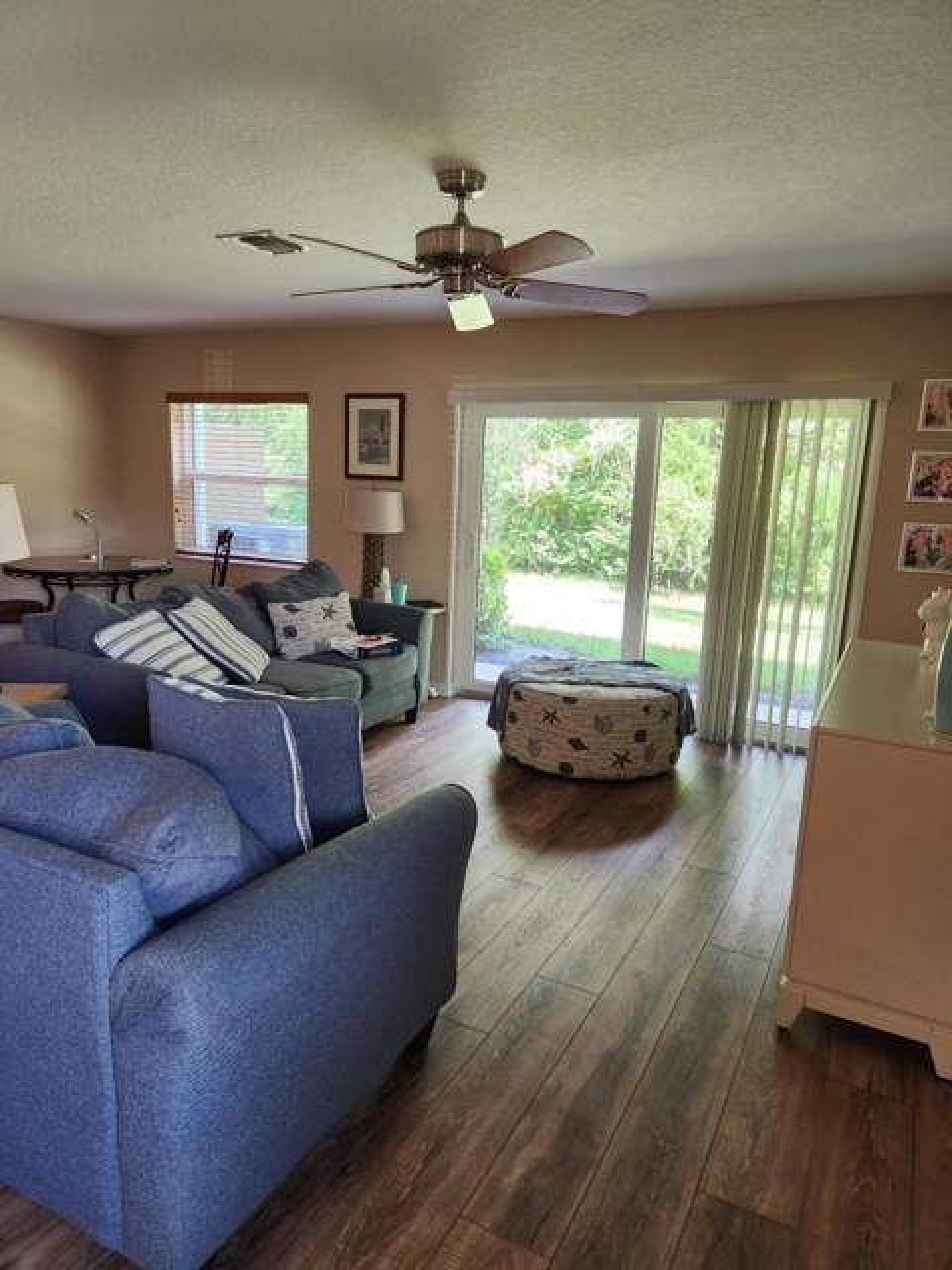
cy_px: 635
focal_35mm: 23
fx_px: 843
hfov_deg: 58.9
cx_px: 476
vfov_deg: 73.9
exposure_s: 1/120
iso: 320
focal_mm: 5.4
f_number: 1.8
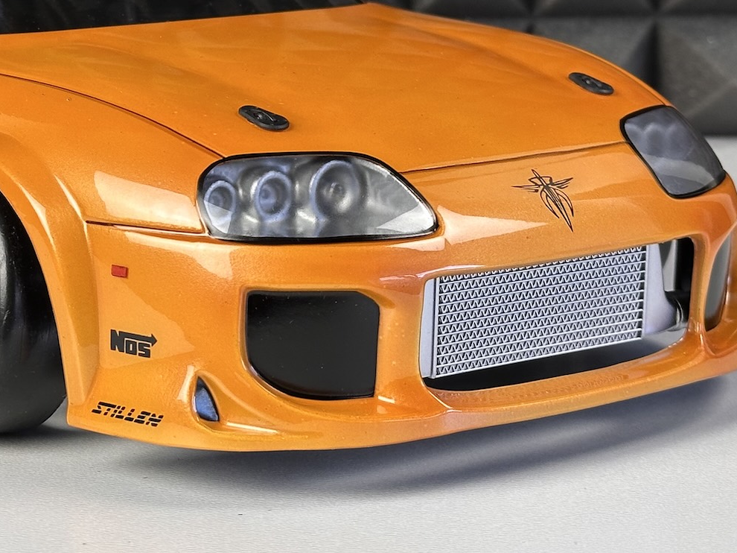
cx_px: 123
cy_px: 100
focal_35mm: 97
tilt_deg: -8.6
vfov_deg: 15.1
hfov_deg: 20.0
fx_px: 2065
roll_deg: +0.8
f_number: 1.78
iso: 64
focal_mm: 6.86
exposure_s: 1/100
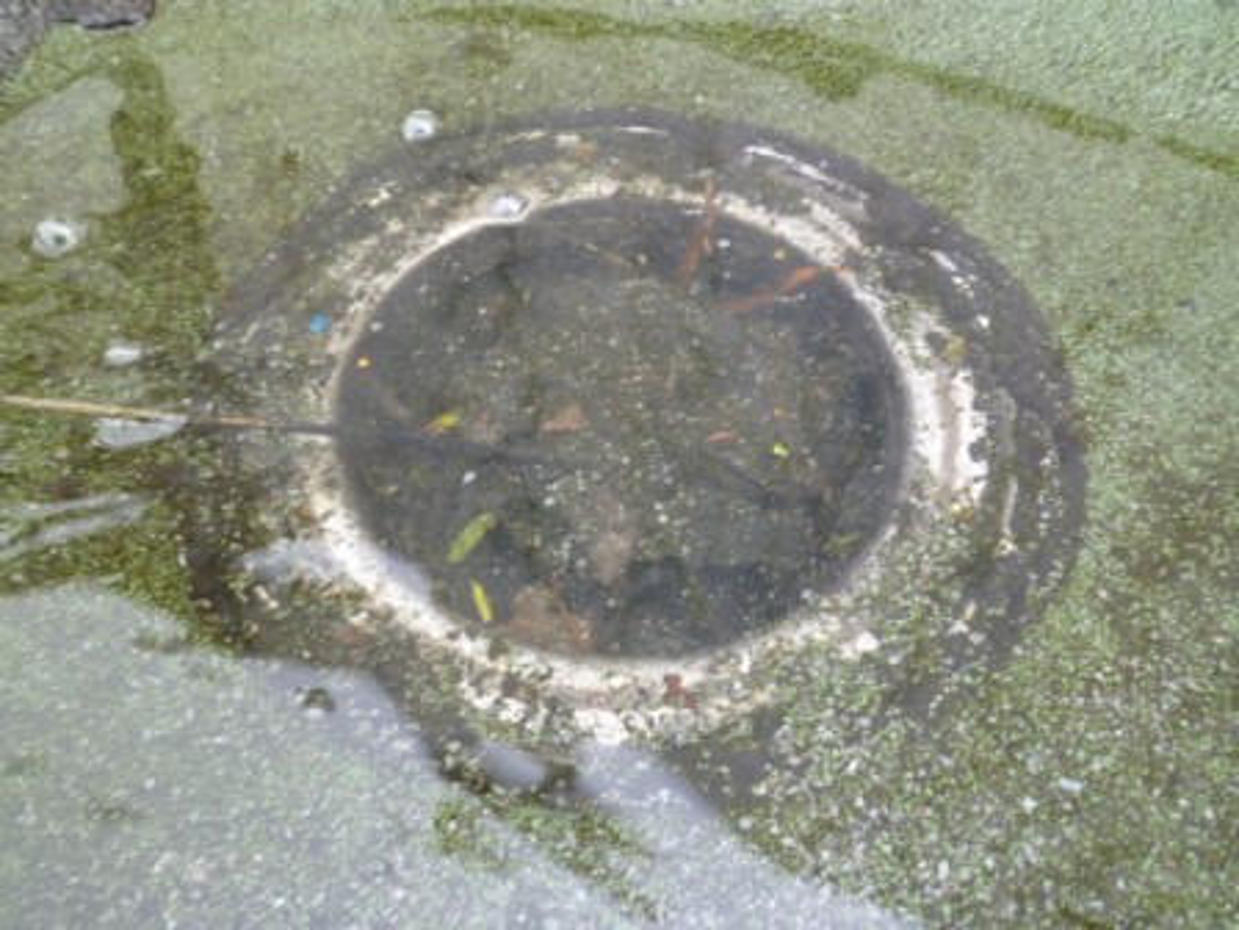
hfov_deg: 69.4
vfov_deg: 54.9
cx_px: 620
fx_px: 895
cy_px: 465
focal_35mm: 25
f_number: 2.8
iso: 80
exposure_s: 1/60
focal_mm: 4.5
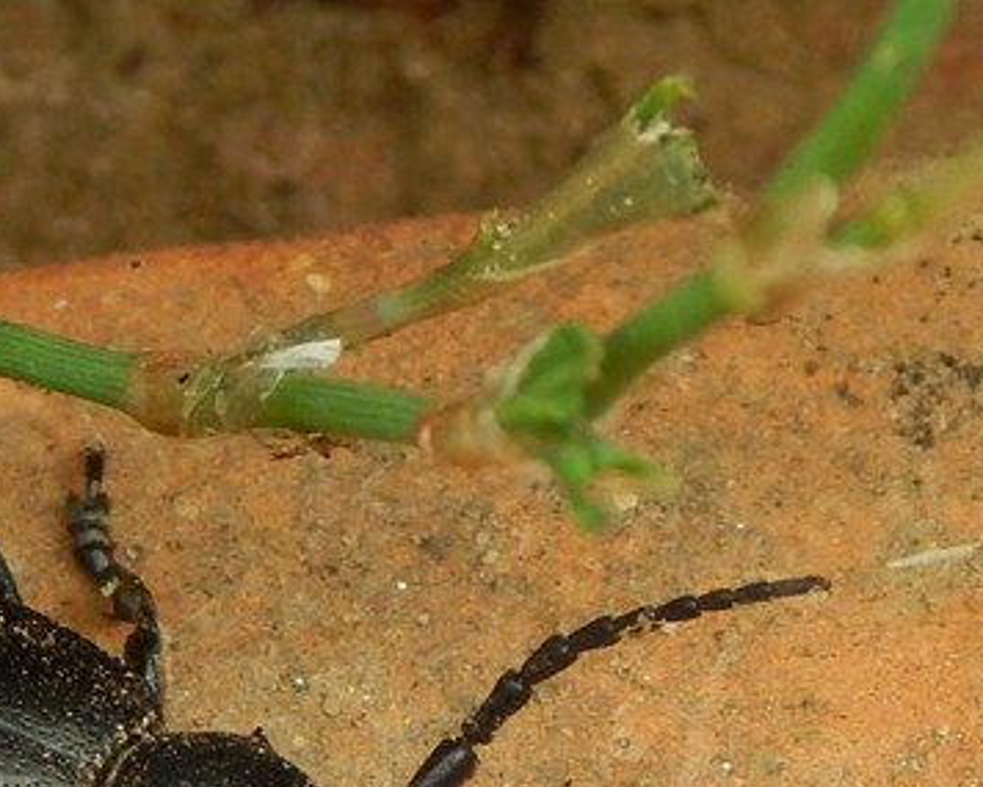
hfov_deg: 9.6
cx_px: 35
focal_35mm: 199
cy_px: 795
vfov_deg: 7.7
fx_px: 5791
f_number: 4.3
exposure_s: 1/30
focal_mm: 15.3
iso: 140
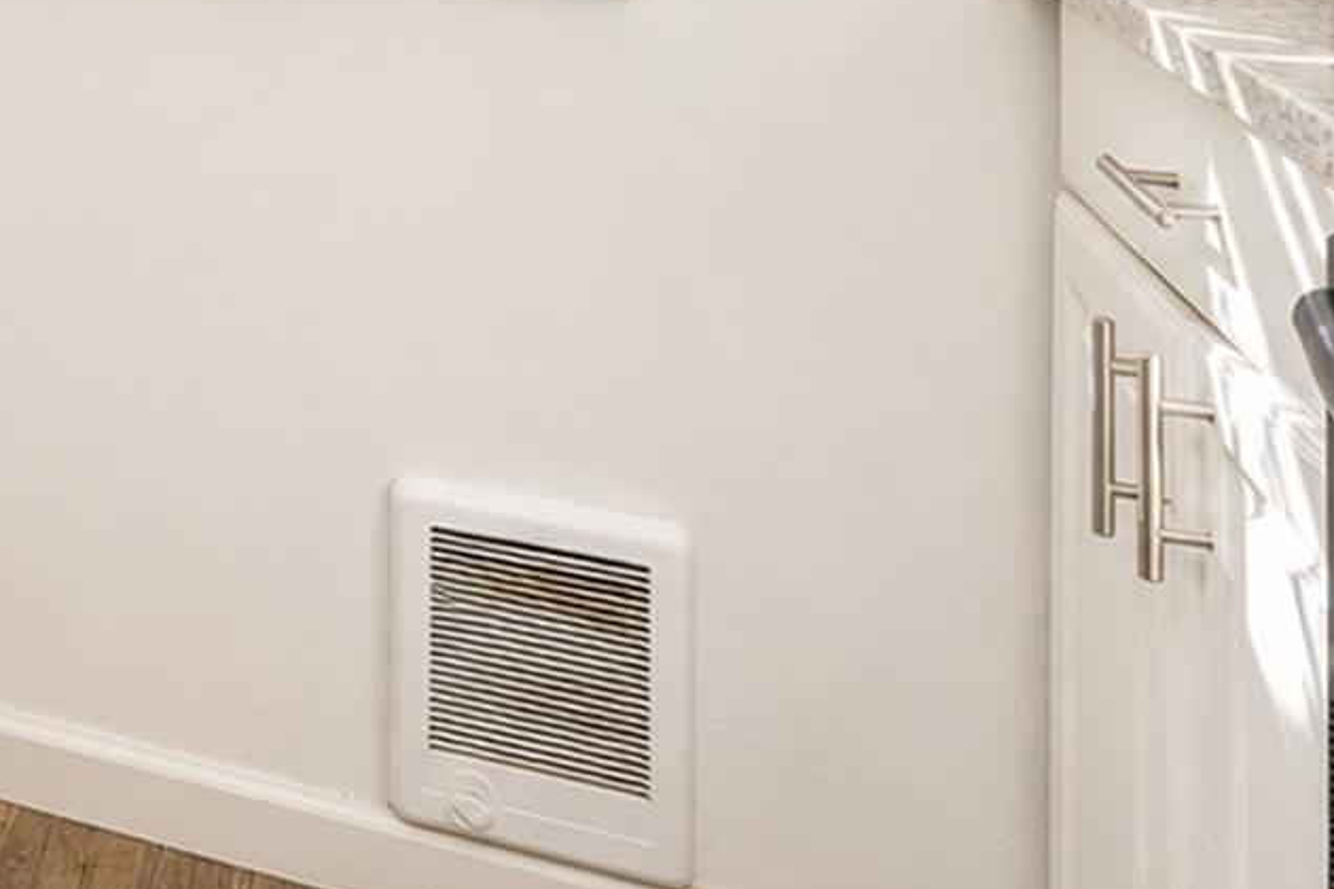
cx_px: -680
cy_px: -448
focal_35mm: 54
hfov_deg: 26.5
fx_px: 1987
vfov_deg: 21.2
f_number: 6.3
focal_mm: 16.5
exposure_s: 1/80
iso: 64
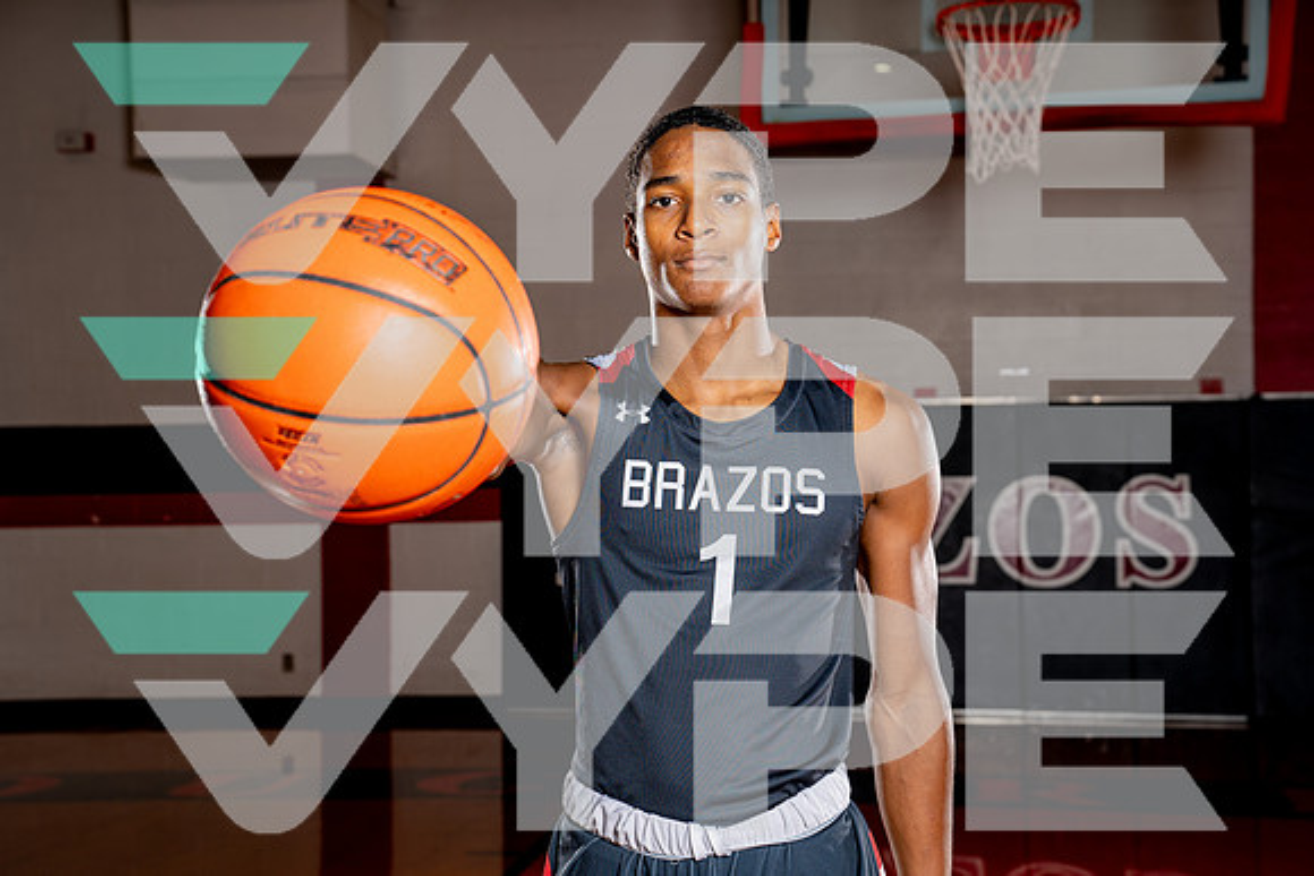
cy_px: 438
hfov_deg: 36.2
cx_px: 657
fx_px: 2008
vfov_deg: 24.6
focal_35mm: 55
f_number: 5.6
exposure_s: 1/250
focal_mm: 55
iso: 100
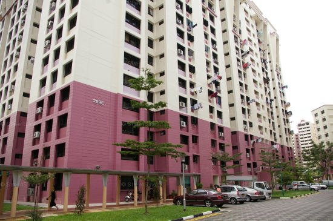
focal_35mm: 27
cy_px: 110
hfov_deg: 67.5
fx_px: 249
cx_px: 166
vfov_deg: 47.8
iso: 200
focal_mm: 18
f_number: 8
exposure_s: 1/180
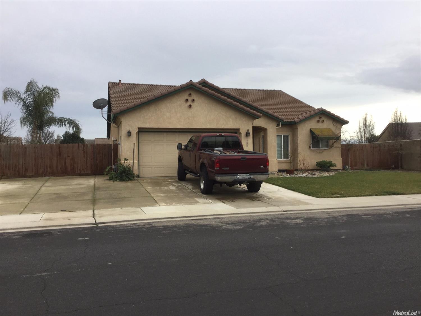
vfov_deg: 45.4
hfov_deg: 58.4
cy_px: 158
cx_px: 210
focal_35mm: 31
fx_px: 377
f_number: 2.4
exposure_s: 1/223
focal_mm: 3.3
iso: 25
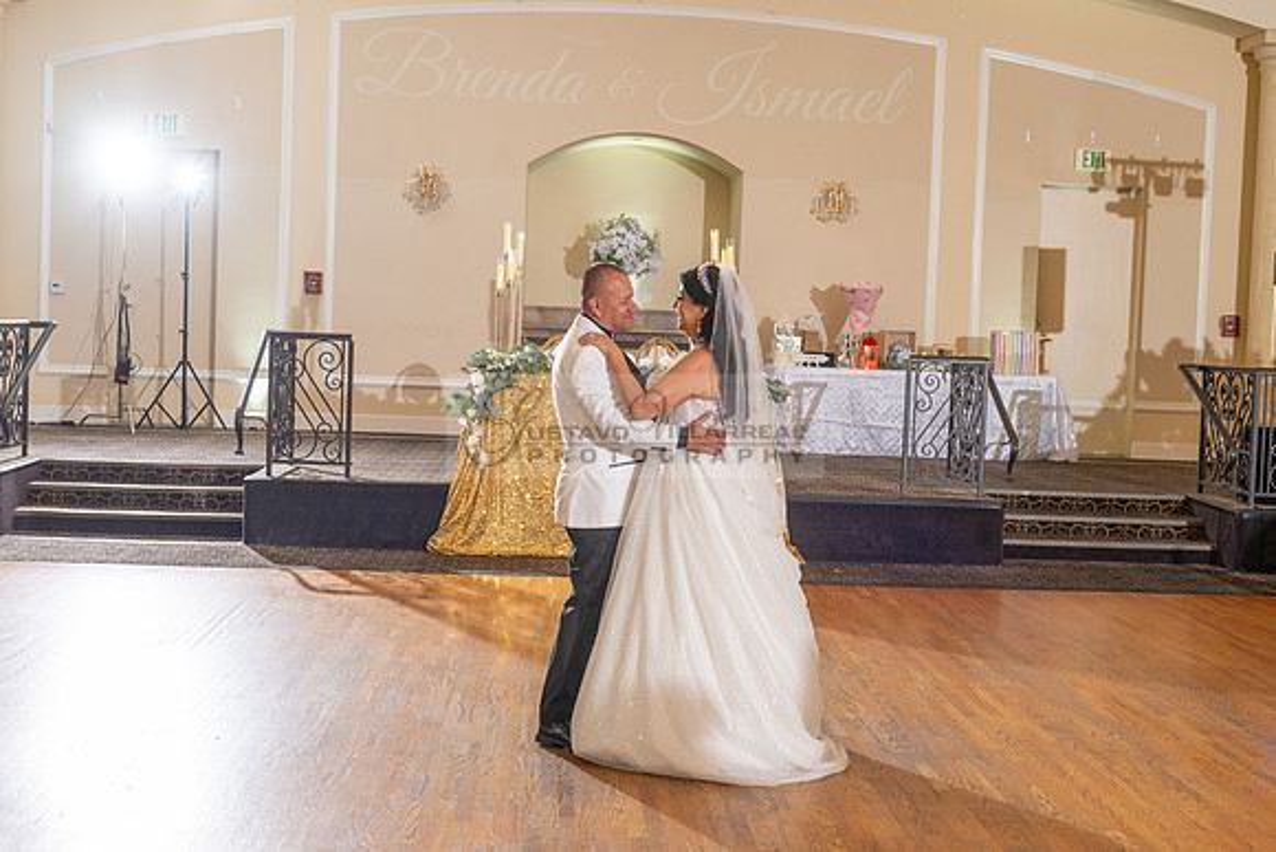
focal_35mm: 48
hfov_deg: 41.0
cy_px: 416
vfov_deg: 28.0
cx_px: 622
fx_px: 1706
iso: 800
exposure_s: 1/160
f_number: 4
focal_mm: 38
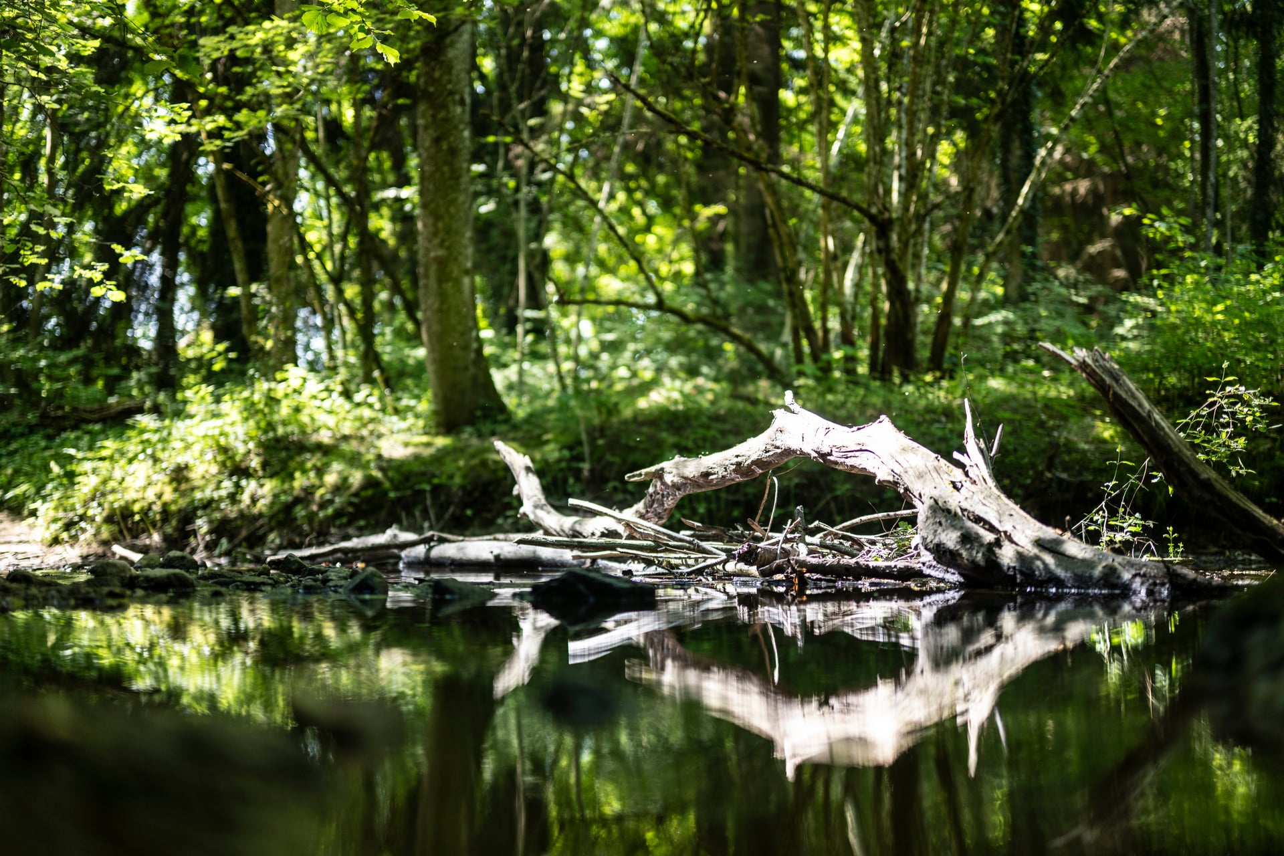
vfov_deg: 26.8
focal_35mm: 50
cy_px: 428
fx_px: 1798
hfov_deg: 39.3
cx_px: 642
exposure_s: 1/1000
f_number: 1.2
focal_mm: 50
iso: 200
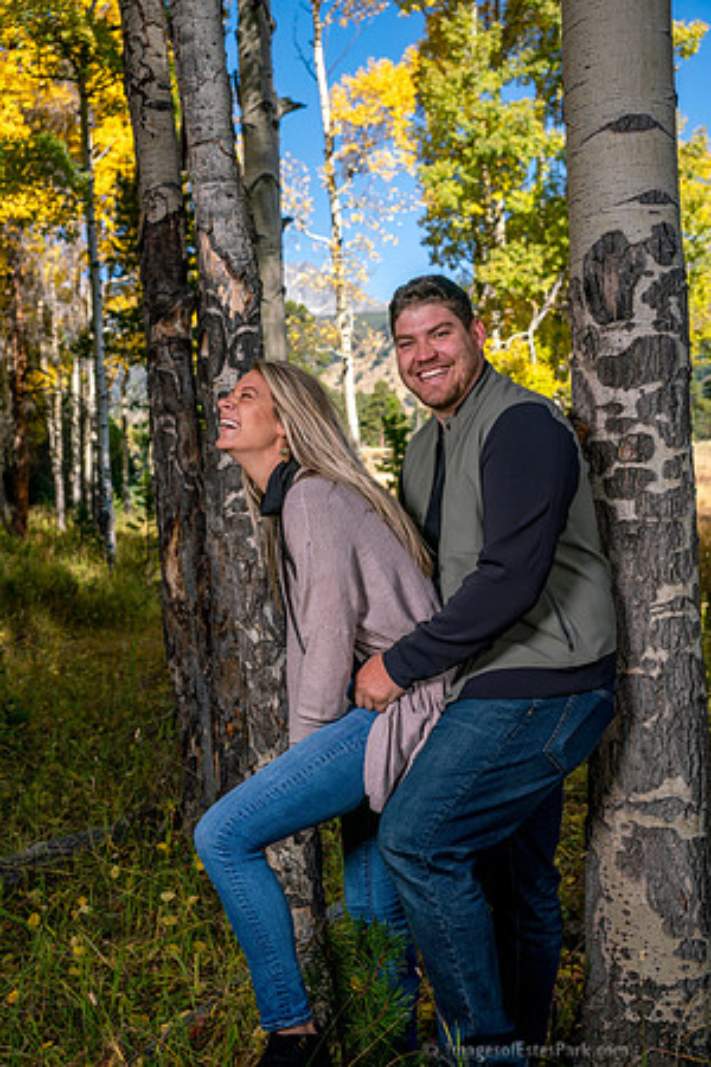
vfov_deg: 54.4
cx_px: 356
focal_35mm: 35
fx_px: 1037
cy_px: 534
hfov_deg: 37.9
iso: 160
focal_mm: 35
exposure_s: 1/1000
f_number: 4.5
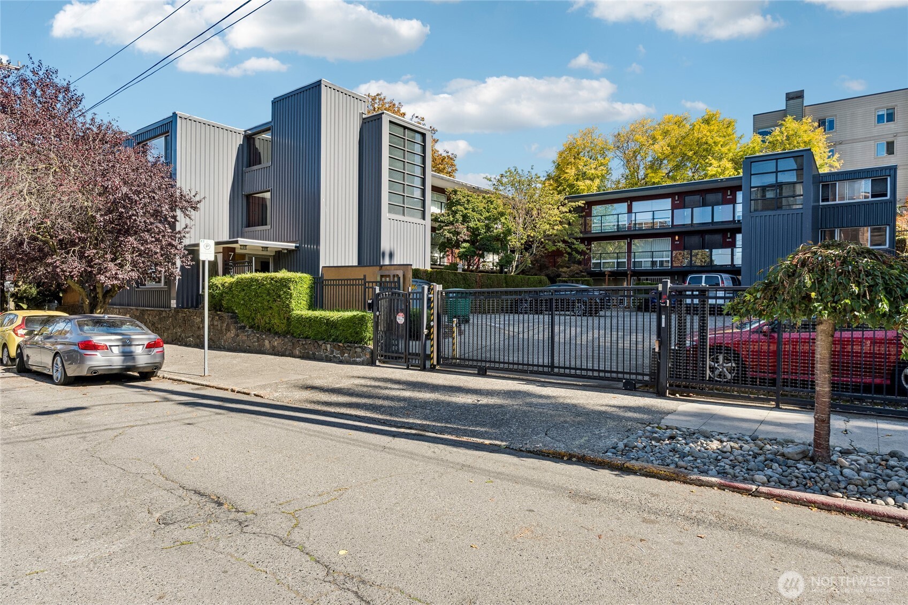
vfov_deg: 56.1
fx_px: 567
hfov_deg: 77.3
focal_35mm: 22
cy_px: 302
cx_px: 454
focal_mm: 15
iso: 250
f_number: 9
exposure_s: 1/125
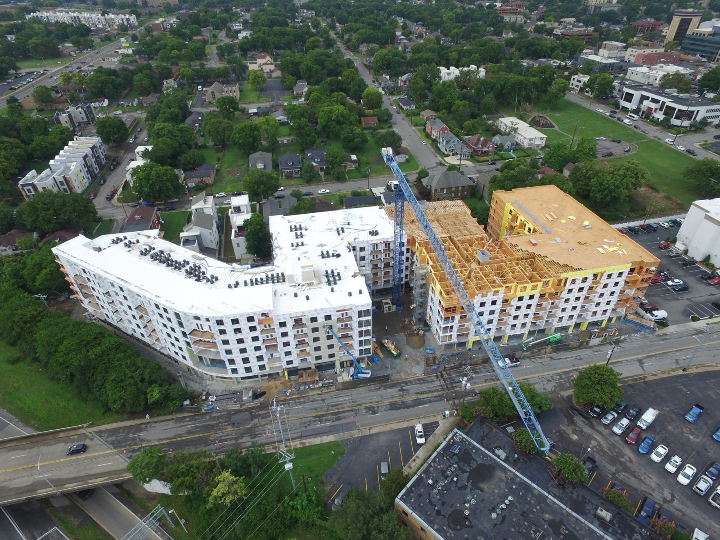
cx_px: 360
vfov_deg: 66.0
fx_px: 416
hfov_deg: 81.7
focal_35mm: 20
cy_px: 270
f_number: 2.8
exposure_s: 1/100
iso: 185
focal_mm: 3.61
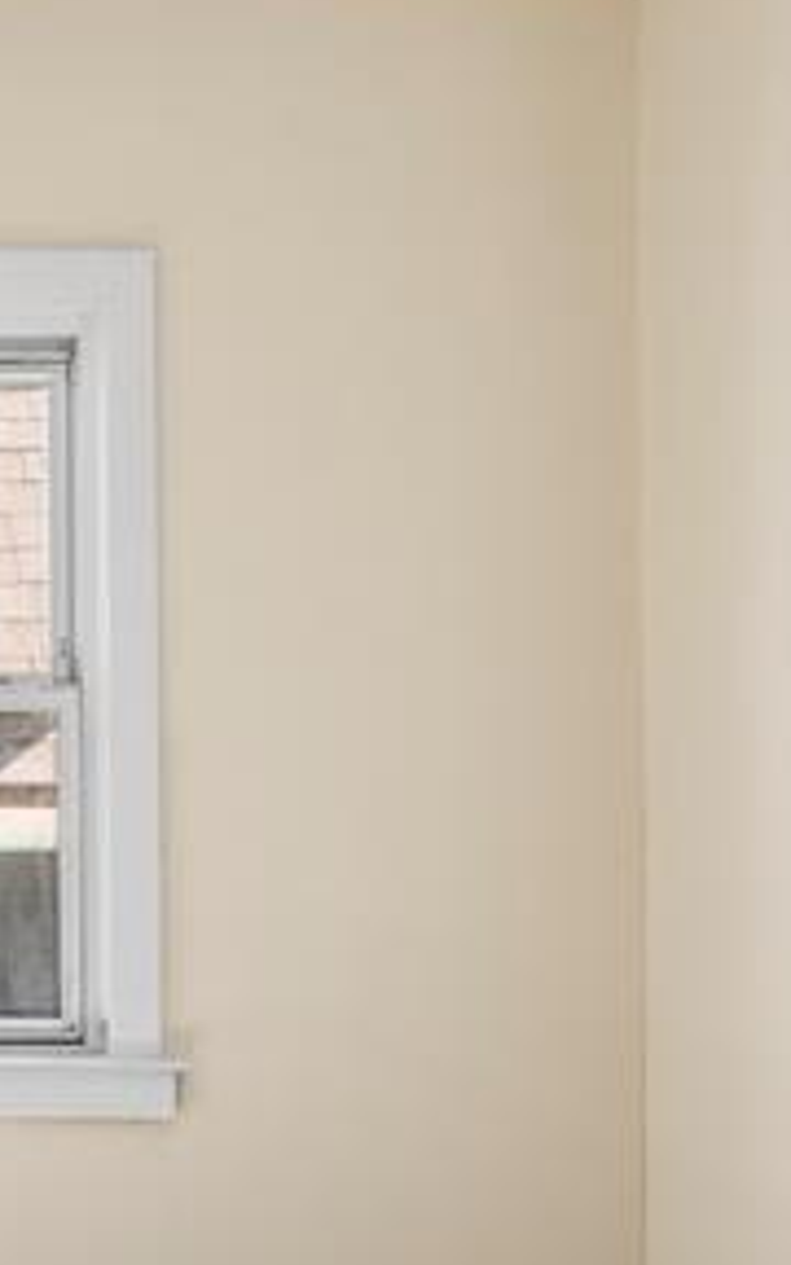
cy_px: 690
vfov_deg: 34.1
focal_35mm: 60
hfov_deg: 20.6
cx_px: -88
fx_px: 2063
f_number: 4
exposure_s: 1/6
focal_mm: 16.5
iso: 100
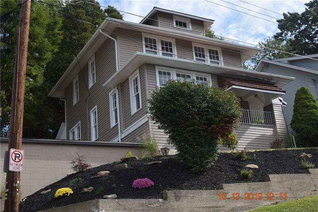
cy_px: 106
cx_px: 159
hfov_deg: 41.1
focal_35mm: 48
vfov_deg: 28.1
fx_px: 424
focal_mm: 32
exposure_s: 1/320
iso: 200
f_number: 9
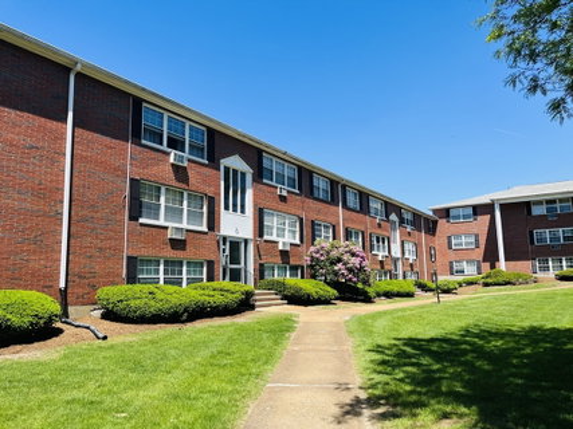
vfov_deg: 53.0
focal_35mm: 26
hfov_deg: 67.3
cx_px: 286
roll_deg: +0.9
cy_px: 214
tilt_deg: +9.3
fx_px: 430
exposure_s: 1/2358
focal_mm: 5.1
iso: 50
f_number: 1.6
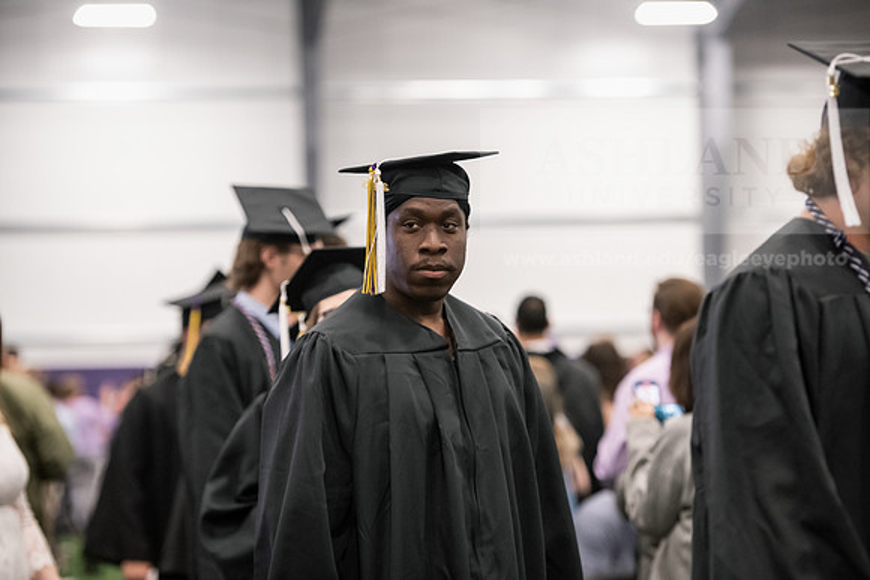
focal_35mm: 122
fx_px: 2949
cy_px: 290
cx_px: 435
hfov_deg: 16.8
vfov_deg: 11.2
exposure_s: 1/200
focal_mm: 122
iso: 3200
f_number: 3.2
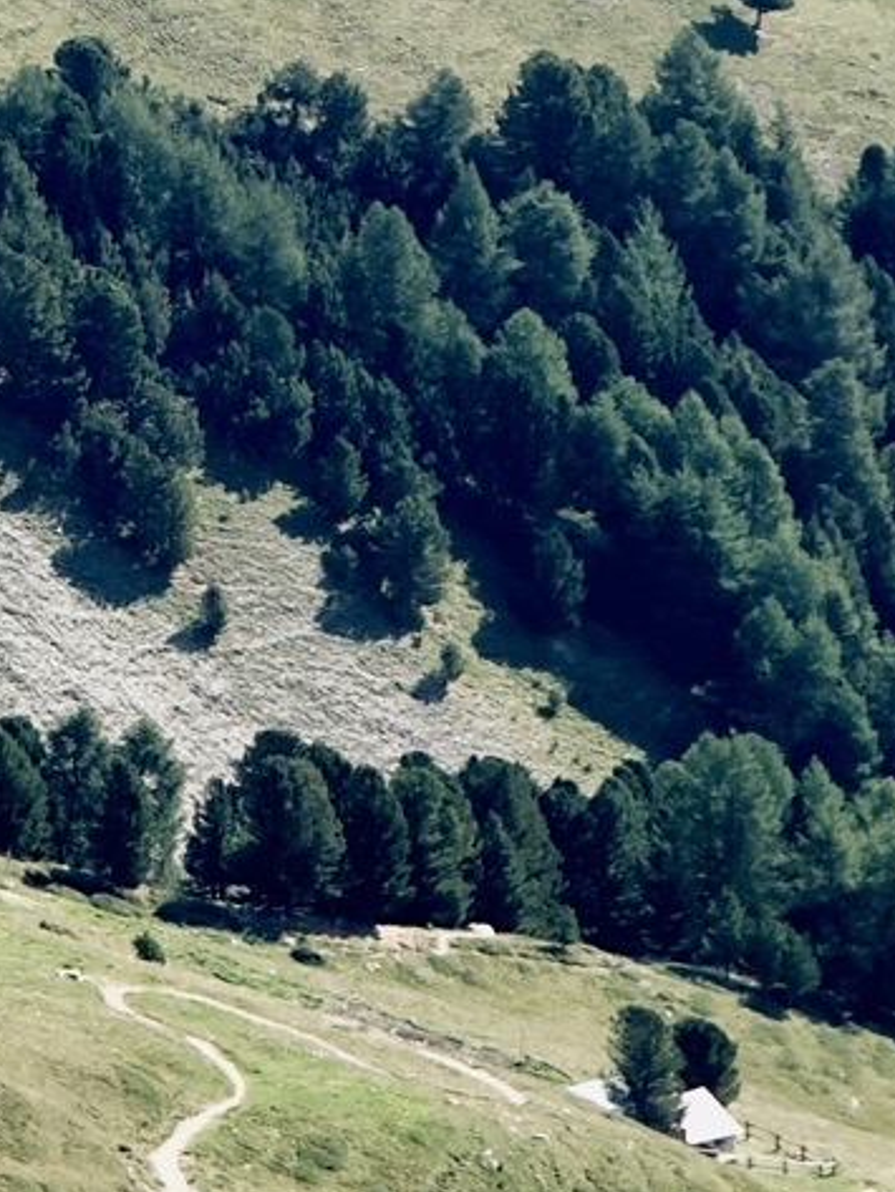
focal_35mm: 462
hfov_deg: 3.2
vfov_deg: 4.2
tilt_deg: -9.8
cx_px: -634
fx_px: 15920
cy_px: -1079
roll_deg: +0.2
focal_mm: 15.66
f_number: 2.8
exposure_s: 1/1271
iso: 64
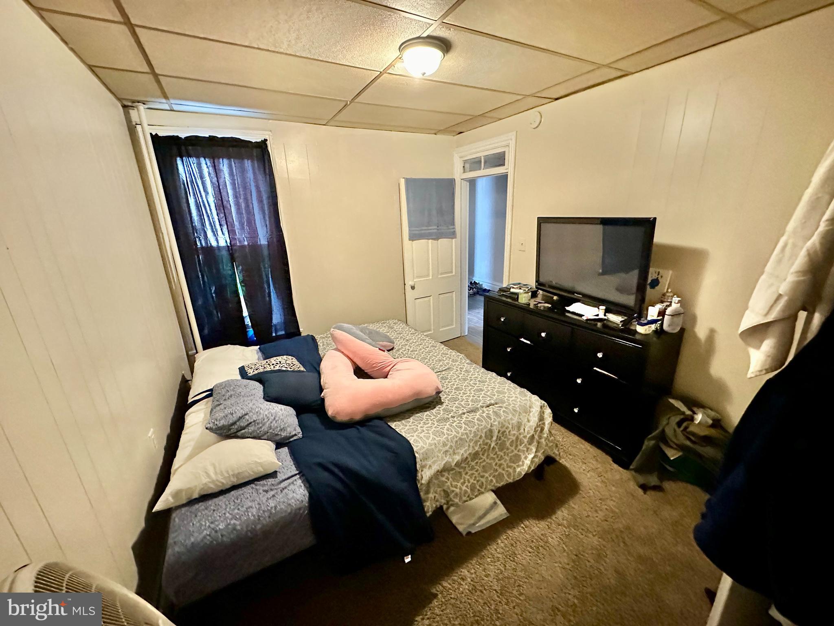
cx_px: 417
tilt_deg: -15.6
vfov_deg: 85.7
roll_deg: +1.2
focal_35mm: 14
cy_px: 313
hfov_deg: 102.1
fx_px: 337
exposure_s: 1/40
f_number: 2.2
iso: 800
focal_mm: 2.22
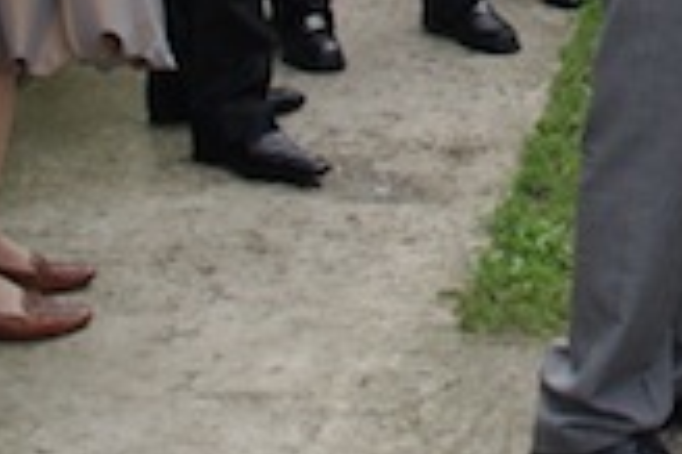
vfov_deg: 8.4
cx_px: 952
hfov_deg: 12.8
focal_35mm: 154
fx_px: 2914
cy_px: -473
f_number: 9.5
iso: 400
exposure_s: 1/125
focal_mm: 24
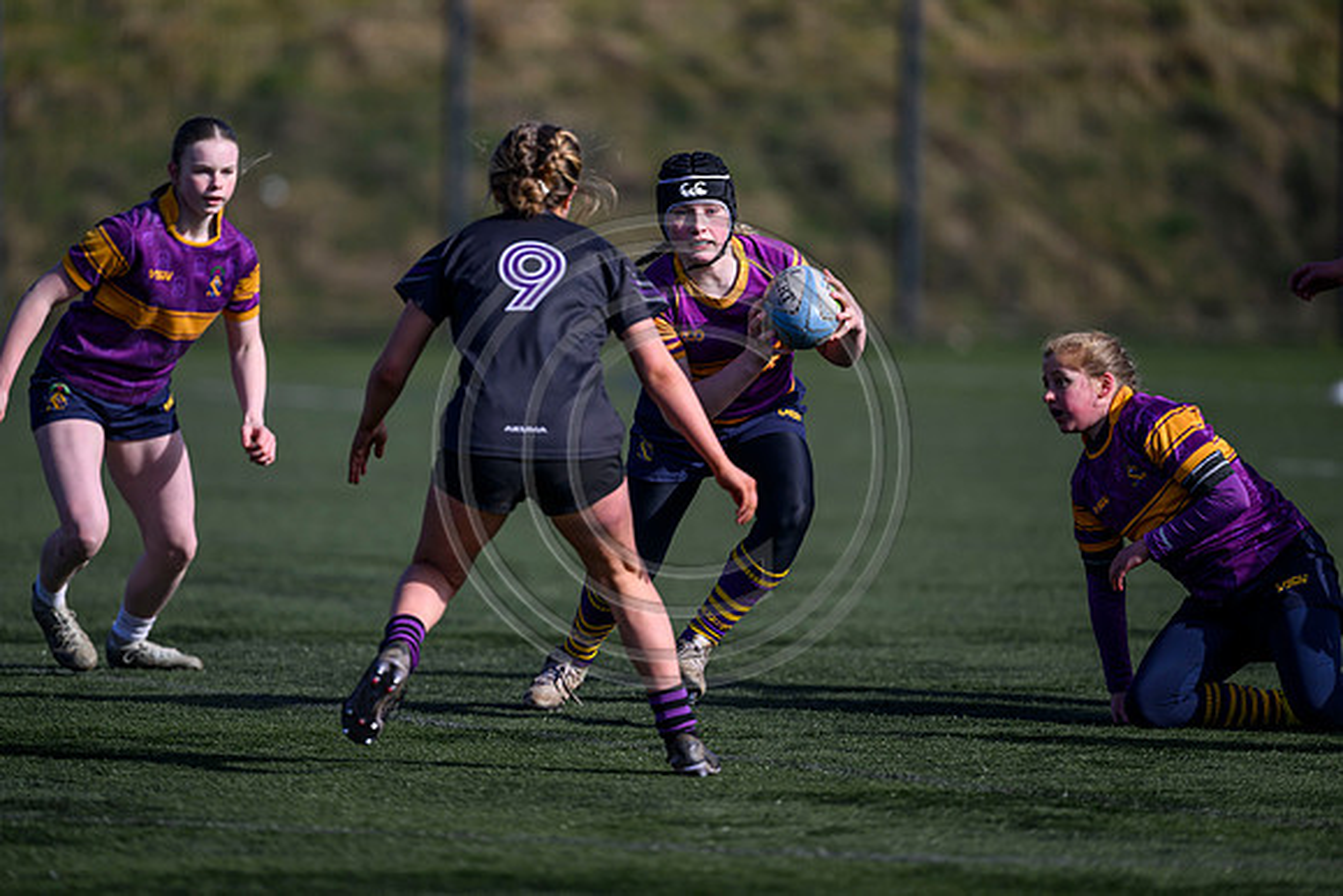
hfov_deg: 5.2
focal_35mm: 400
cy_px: 448
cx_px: 672
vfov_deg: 3.4
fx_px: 14925
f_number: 3.2
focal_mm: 400
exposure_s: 1/4000
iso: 200
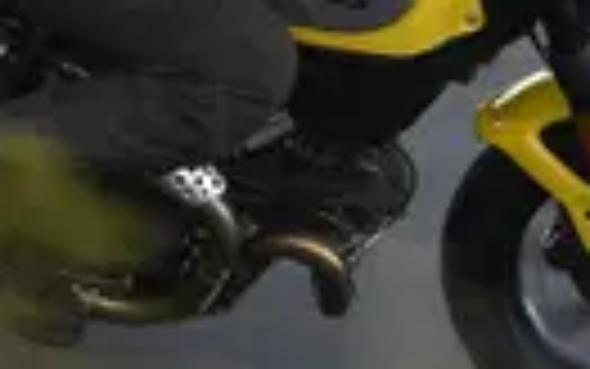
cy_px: 2
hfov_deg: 1.7
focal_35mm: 1246
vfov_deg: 1.1
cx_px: 376
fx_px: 20044
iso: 200
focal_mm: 200
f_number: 5
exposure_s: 1/200
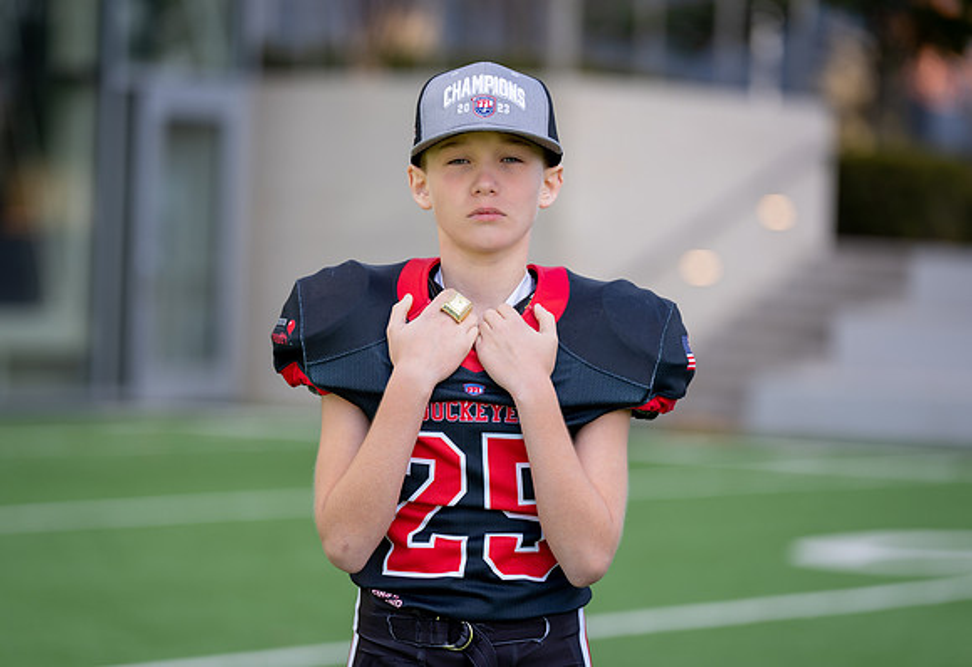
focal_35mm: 153
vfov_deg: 9.1
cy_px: 326
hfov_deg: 13.3
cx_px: 461
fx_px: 4170
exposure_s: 1/500
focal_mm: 144
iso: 100
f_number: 2.8
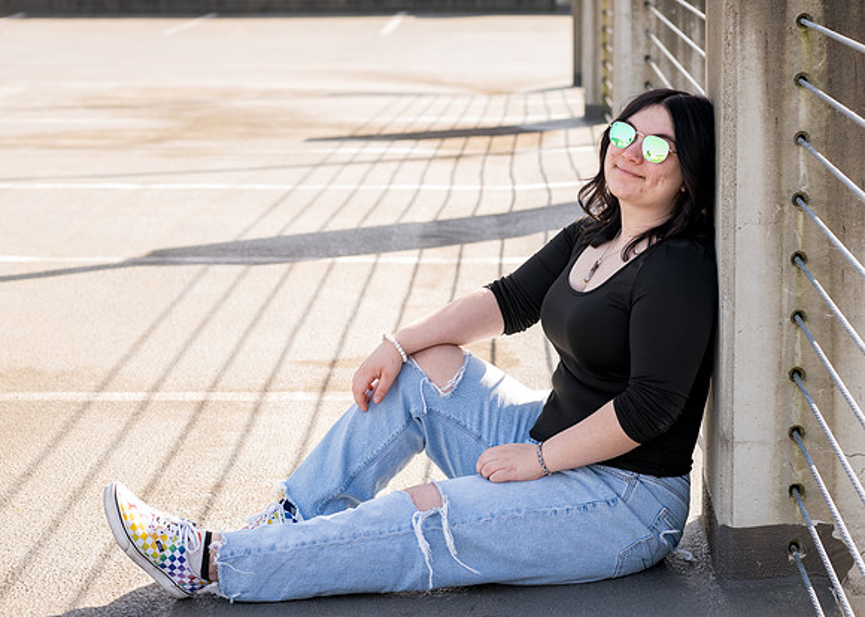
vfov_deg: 13.8
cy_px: 267
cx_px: 471
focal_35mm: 103
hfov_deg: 19.3
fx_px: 2541
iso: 500
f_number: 5.6
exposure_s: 1/320
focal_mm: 85
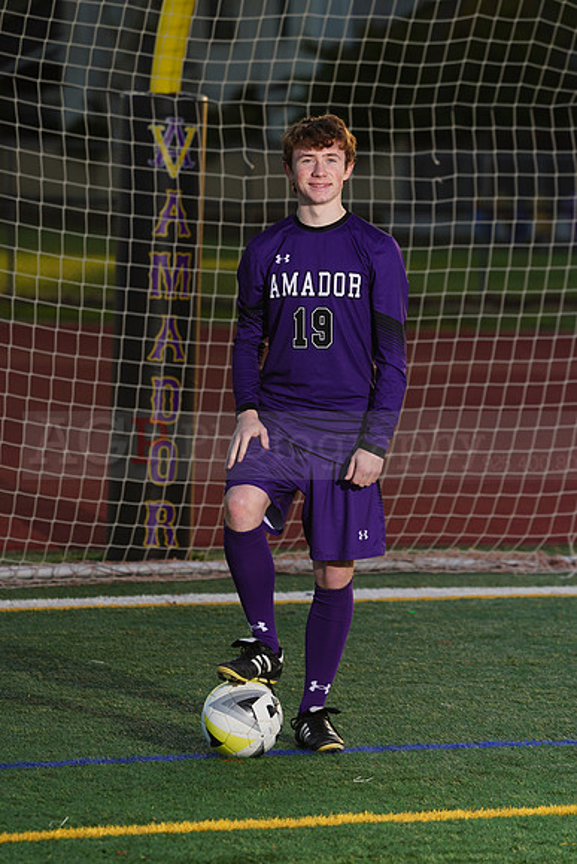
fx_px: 5862
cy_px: 432
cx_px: 288
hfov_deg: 5.6
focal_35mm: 244
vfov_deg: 8.4
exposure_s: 1/200
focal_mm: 244
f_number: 7.1
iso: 100
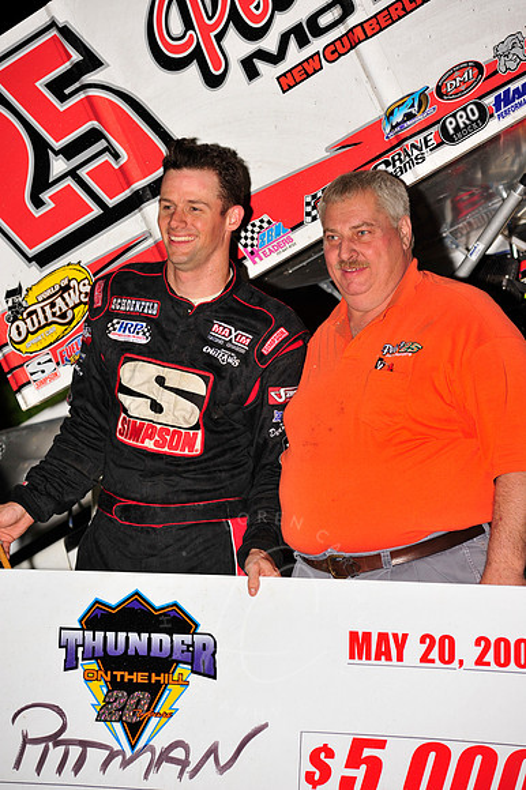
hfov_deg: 9.5
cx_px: 263
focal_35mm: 145
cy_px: 395
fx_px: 3181
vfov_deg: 14.2
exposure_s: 1/250
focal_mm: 145
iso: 500
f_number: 5.6
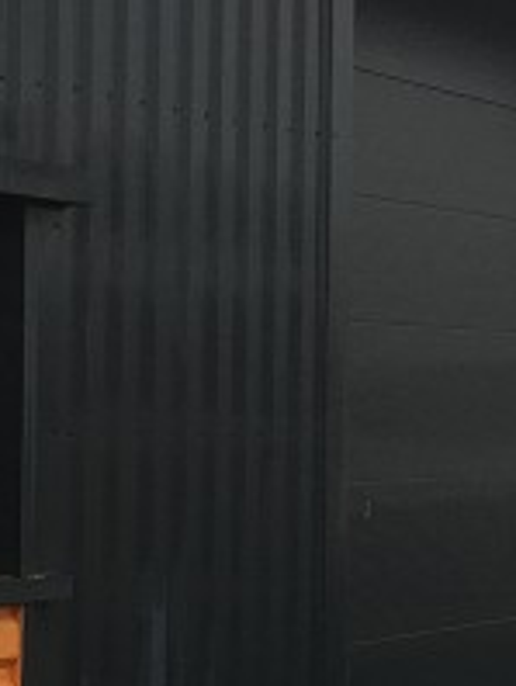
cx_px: 187
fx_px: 2320
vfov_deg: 16.8
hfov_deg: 12.7
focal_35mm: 117
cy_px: 256
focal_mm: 4.15
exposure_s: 1/625
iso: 25
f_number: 2.2
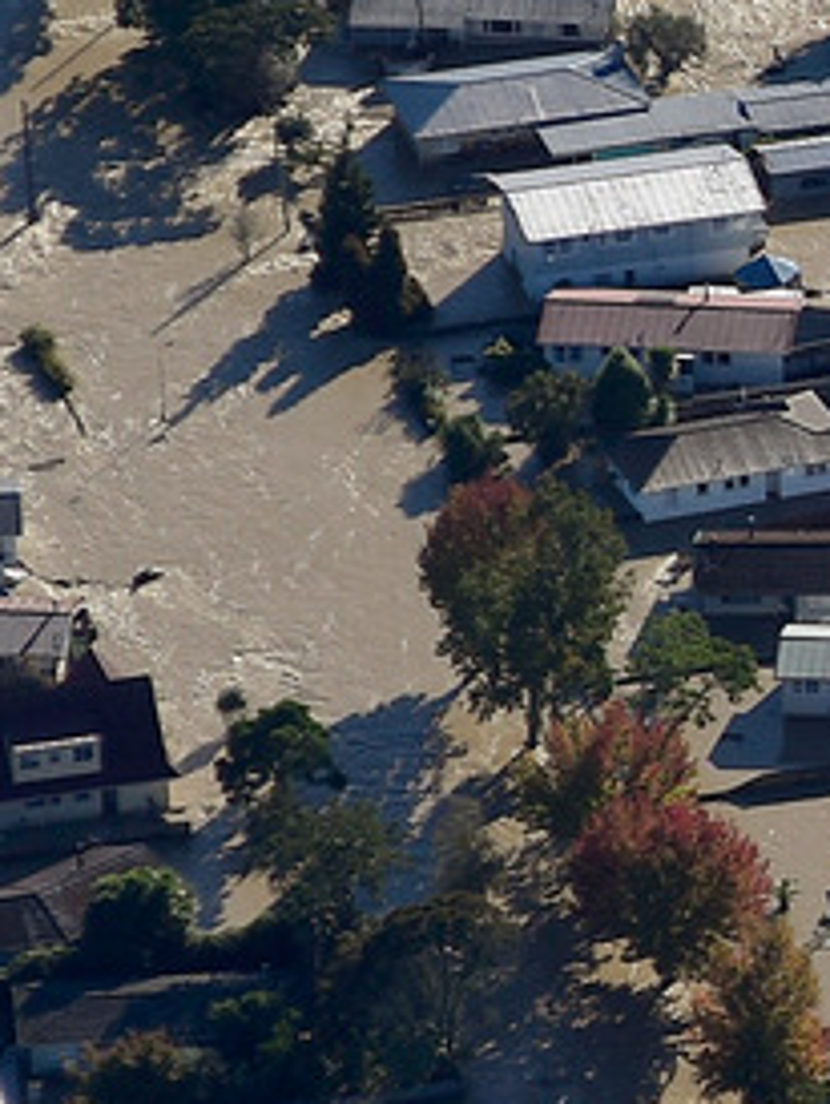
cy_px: 637
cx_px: 1696
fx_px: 42996
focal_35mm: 1347
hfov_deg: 1.1
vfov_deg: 1.5
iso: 160
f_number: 5.6
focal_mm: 200
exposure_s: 1/1000
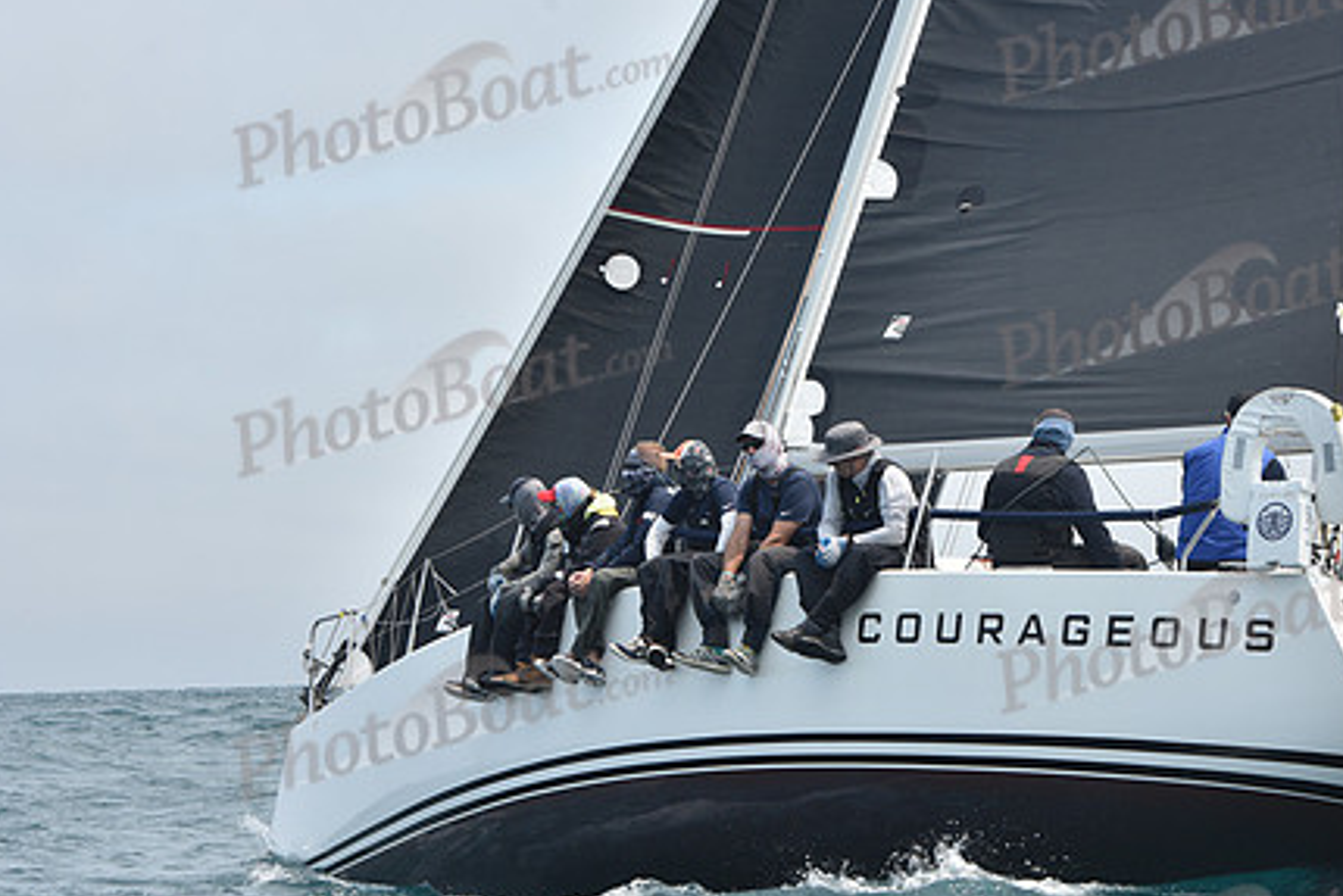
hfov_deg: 17.6
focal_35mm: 116
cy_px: 514
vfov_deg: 11.8
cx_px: 837
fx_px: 4329
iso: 250
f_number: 9
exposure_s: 1/800
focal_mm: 86
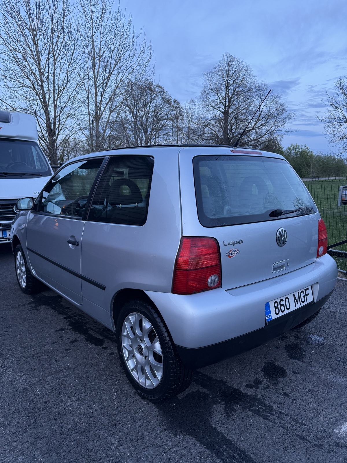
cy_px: 232
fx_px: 321
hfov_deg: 56.8
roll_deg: +1.6
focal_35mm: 24
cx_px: 174
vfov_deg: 71.6
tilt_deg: -8.7
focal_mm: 6.76
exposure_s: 1/100
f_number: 1.78
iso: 200
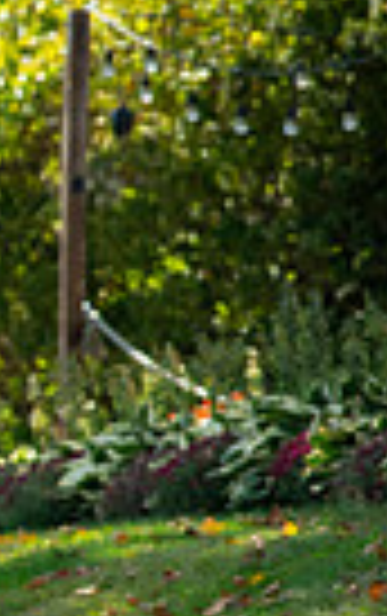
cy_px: 562
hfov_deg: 4.4
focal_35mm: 285
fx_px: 4794
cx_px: -814
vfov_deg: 7.3
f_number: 2.8
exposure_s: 1/8000
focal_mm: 65
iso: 1000
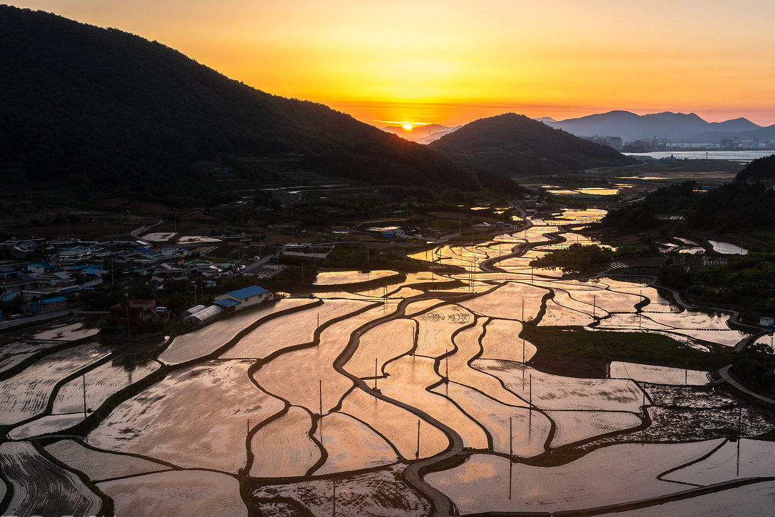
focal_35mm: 49
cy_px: 278
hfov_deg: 40.2
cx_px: 461
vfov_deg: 27.5
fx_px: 1055
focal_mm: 38
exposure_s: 1/20
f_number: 14
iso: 160
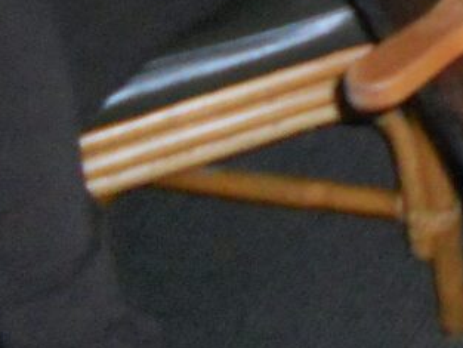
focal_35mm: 138
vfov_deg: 9.5
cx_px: 1112
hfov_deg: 11.7
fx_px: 1847
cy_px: -509
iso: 320
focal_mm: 4.9
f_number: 3.2
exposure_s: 1/25
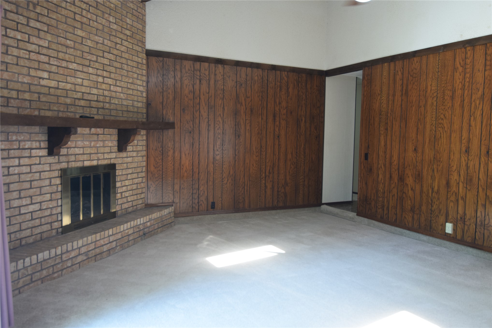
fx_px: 410
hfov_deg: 61.9
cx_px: 246
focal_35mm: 30
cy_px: 164
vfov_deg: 43.6
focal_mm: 20
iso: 800
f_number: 2.8
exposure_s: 1/60
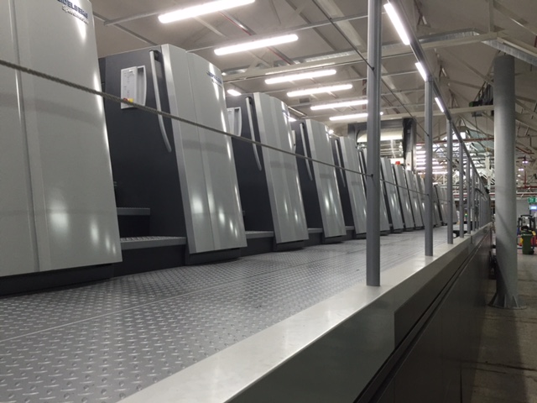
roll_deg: -0.5
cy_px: 202
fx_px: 450
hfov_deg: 61.7
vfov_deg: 48.2
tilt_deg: +2.1
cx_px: 268
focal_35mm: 29
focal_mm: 4.15
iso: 80
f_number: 2.2
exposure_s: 1/33
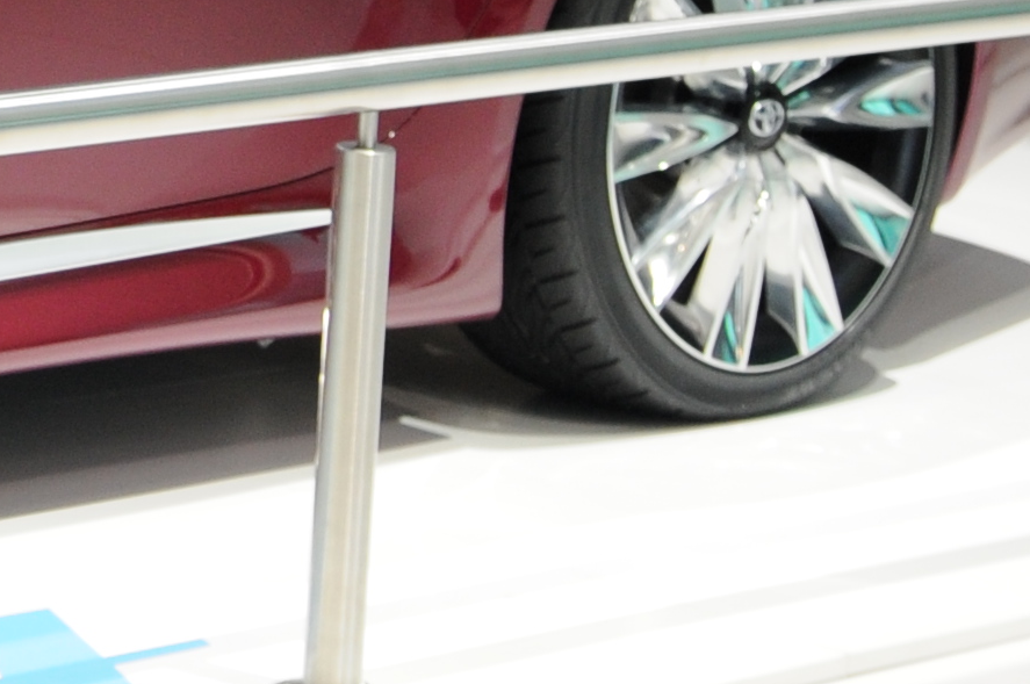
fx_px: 4972
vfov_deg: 7.8
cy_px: -228
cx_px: -963
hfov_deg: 10.9
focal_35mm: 174
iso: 400
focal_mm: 24
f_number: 6.7
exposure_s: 1/180
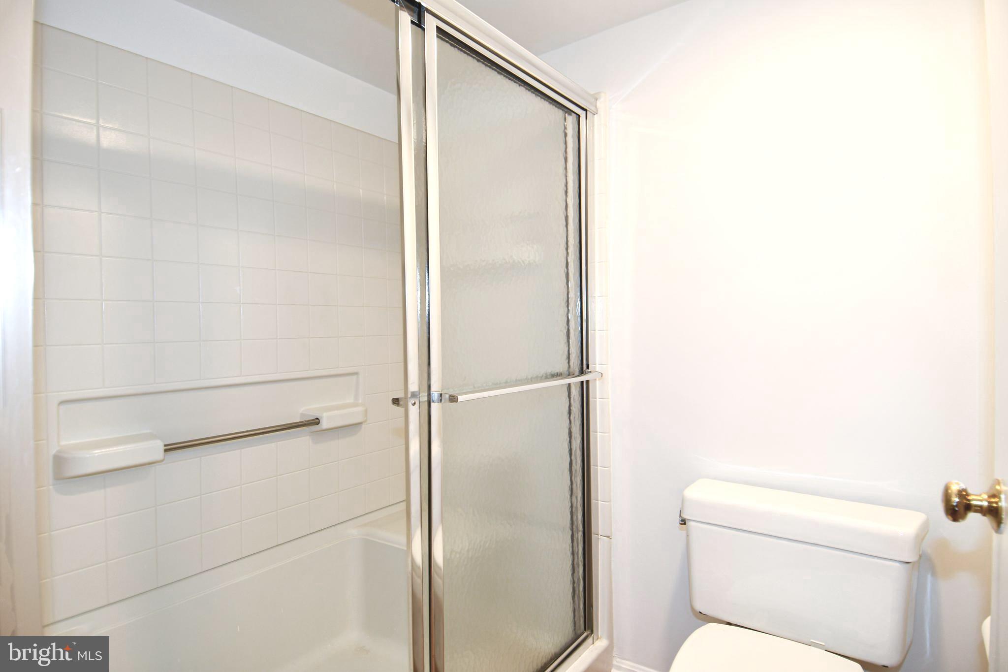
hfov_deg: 90.0
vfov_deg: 67.4
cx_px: 504
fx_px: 504
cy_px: 336
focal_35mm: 18
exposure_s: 1/60
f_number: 4
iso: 200
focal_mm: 12
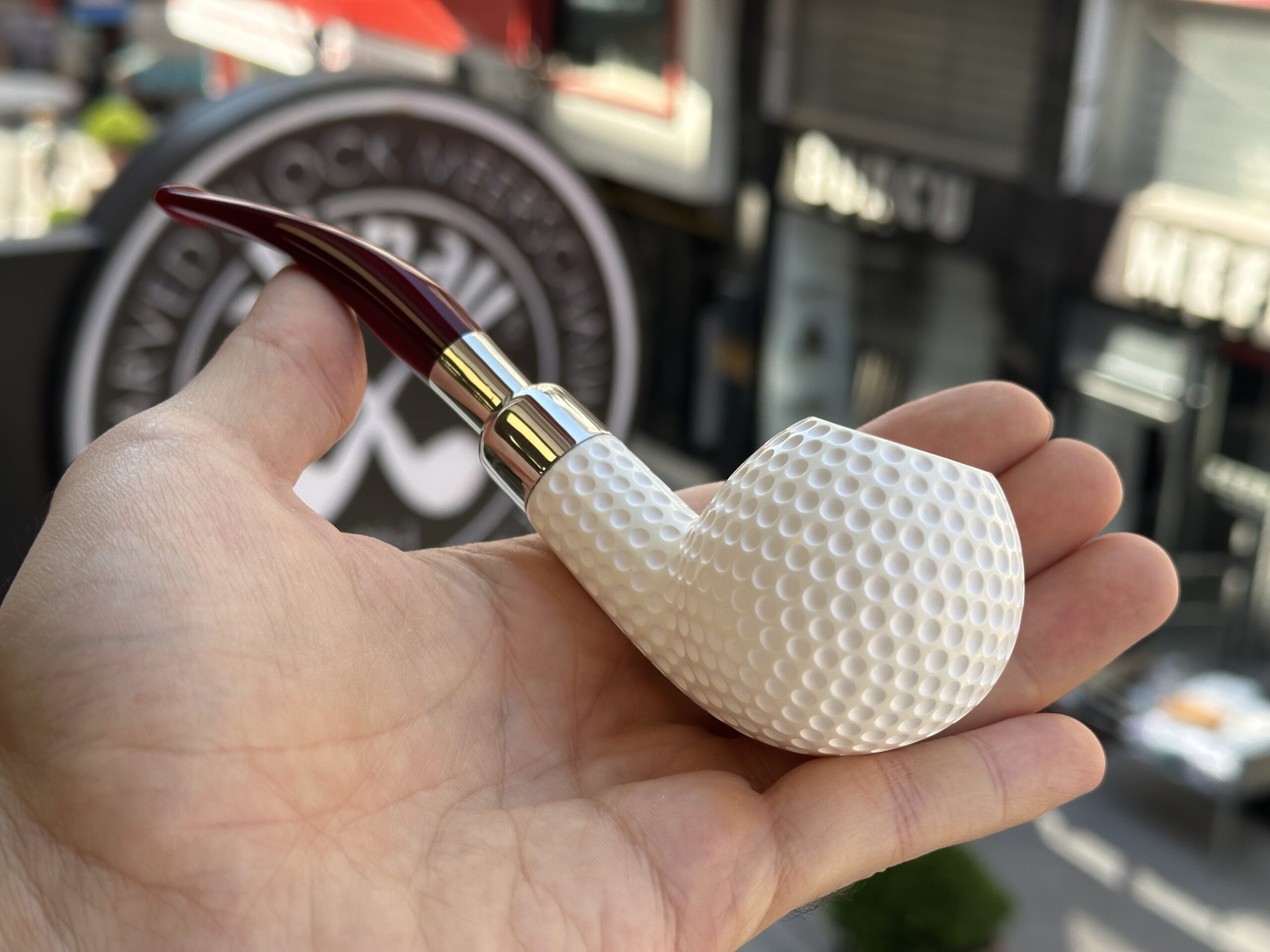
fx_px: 1761
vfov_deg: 30.3
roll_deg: -2.5
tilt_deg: -19.4
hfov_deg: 39.7
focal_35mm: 48
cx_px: 635
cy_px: 476
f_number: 1.78
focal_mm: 6.86
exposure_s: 1/668
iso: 64
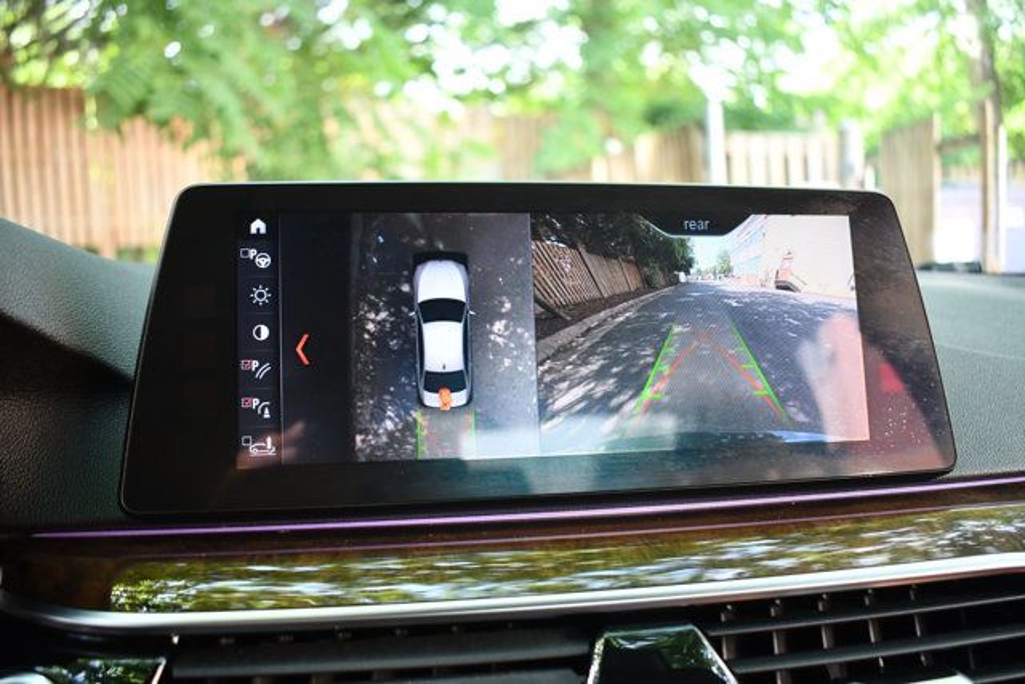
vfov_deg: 40.0
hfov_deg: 57.2
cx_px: 512
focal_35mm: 33
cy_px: 342
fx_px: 940
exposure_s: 1/125
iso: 1400
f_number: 3.8
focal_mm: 22
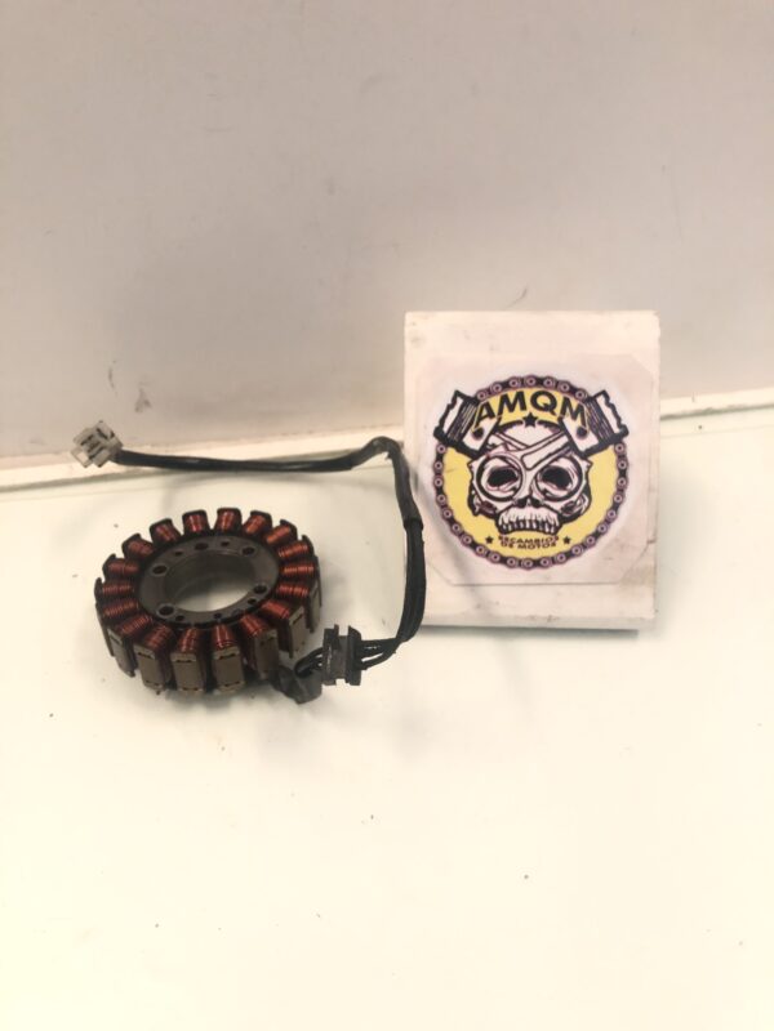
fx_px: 835
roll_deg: +3.6
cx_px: 387
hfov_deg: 49.7
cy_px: 516
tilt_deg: -43.0
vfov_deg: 63.4
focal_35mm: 28
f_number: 1.8
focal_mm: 3.99
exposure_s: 1/10
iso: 100
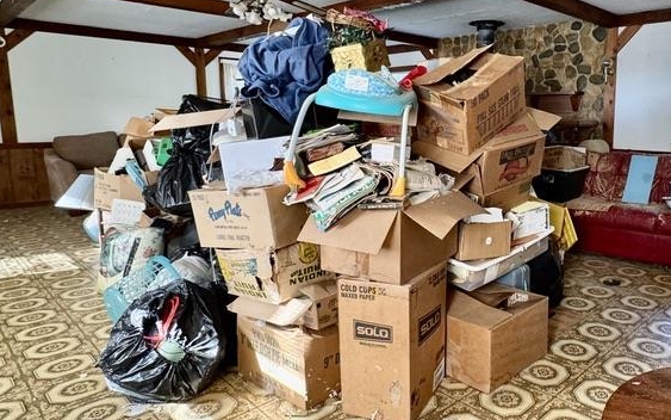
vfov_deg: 45.9
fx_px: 494
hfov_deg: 65.8
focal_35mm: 27
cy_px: 180
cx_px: 470
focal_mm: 2.22
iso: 320
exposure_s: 1/71
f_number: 2.2
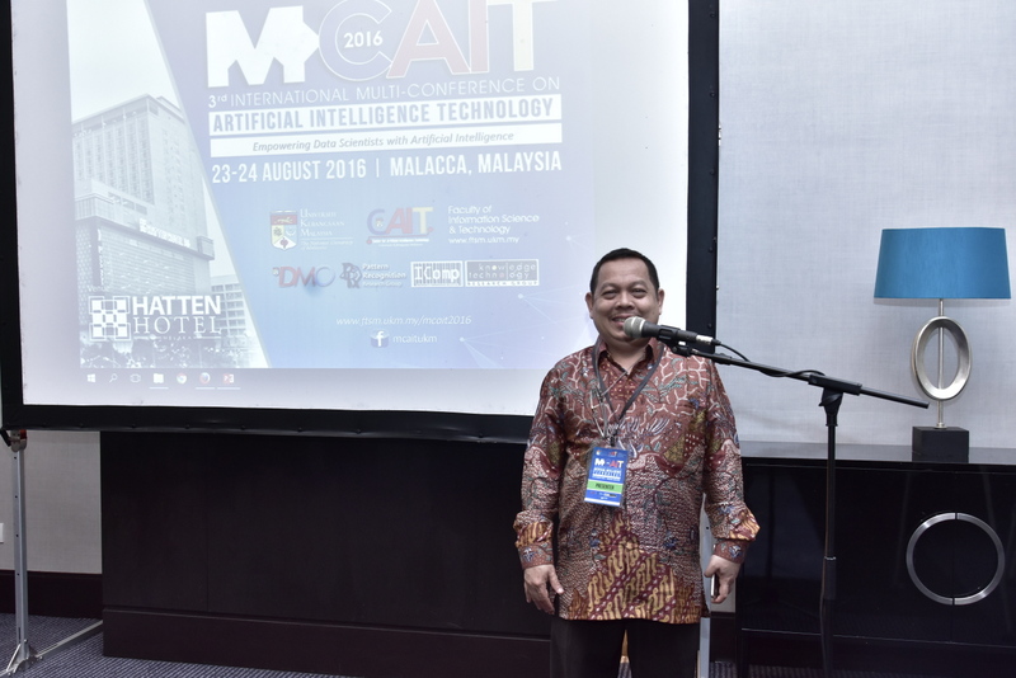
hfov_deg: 57.2
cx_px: 508
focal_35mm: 33
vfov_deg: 40.0
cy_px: 339
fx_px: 932
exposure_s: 1/50
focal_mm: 22
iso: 1000
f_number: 6.3
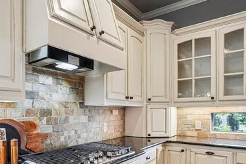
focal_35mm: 26
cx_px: 88
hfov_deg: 68.0
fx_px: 178
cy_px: 113
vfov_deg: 48.5
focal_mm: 10
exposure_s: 1/8
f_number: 8
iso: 400
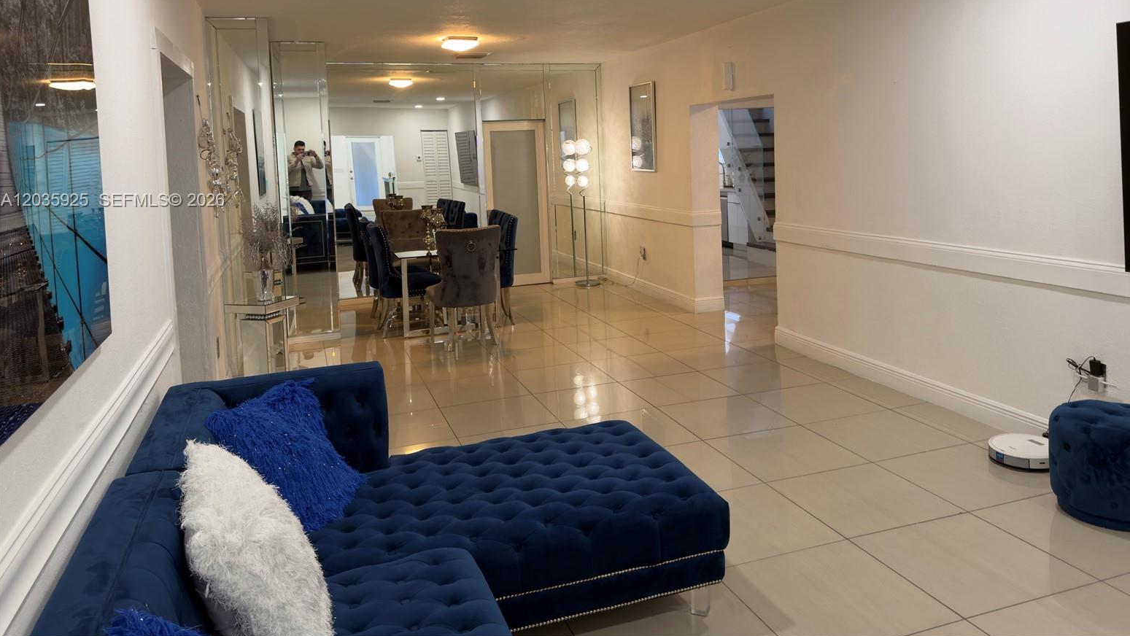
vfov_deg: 42.2
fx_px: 809
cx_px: 581
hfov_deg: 69.8
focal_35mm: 27
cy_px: 201
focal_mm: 6.76
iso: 125
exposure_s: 1/60
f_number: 1.78
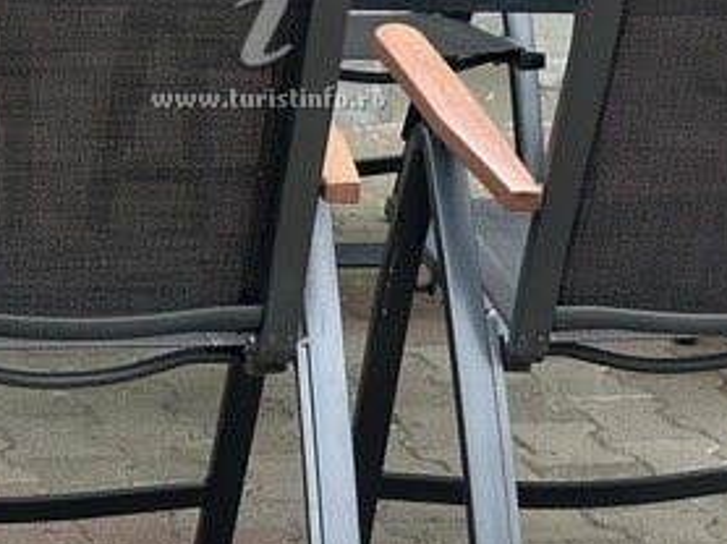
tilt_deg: -8.5
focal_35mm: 177
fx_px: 3714
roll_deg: -2.0
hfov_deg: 11.2
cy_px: 16
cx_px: 259
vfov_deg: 8.3
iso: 64
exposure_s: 1/880
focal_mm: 6.86
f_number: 1.78
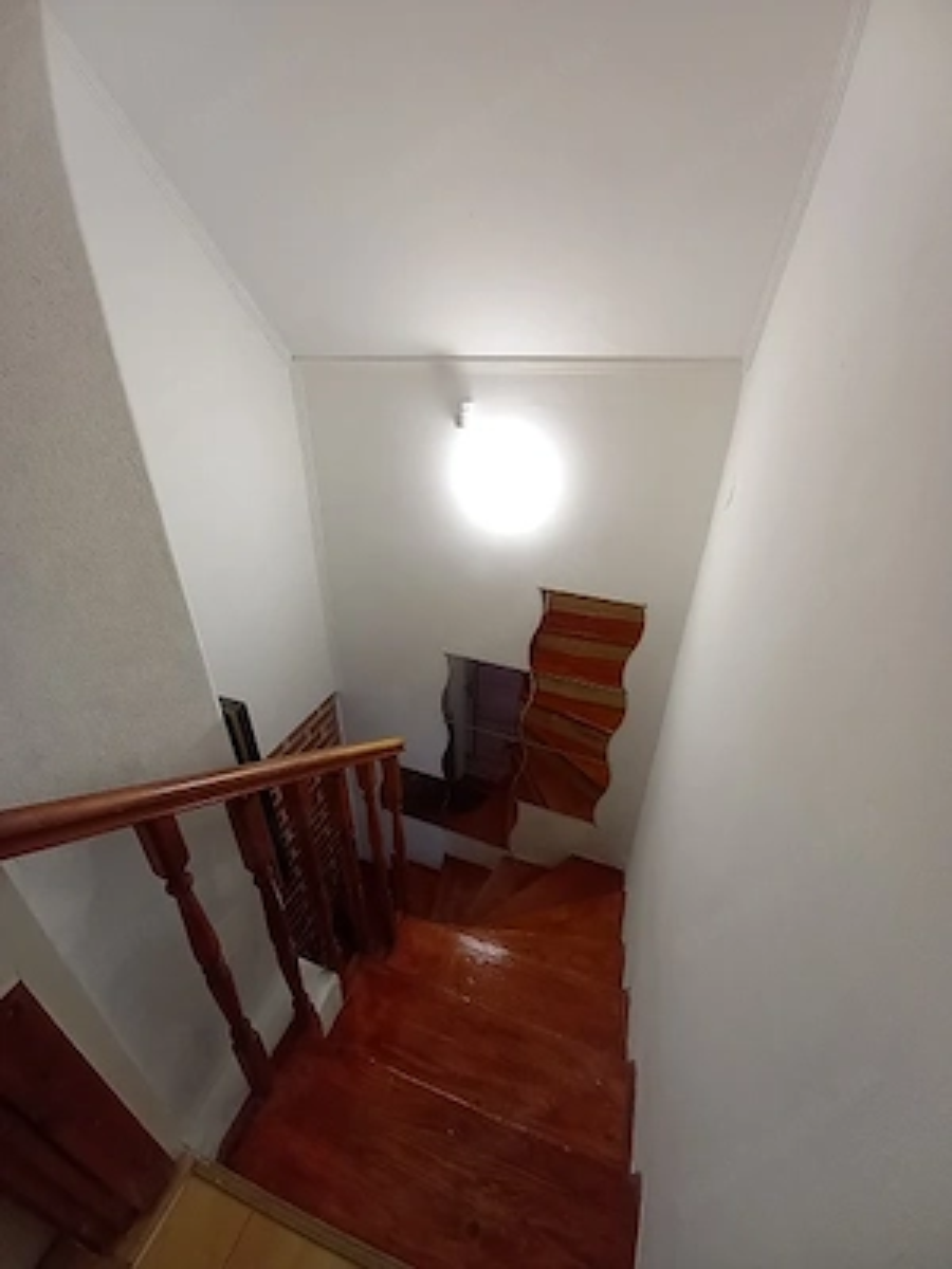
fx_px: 477
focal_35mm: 13
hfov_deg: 89.9
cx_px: 476
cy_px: 634
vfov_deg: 106.2
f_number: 2.2
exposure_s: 1/50
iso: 160
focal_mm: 1.42
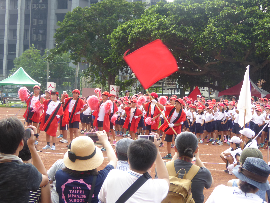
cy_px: 102
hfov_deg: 21.5
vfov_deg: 16.2
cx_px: 135
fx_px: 710
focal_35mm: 91
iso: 200
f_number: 4.8
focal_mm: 15
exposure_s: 1/200
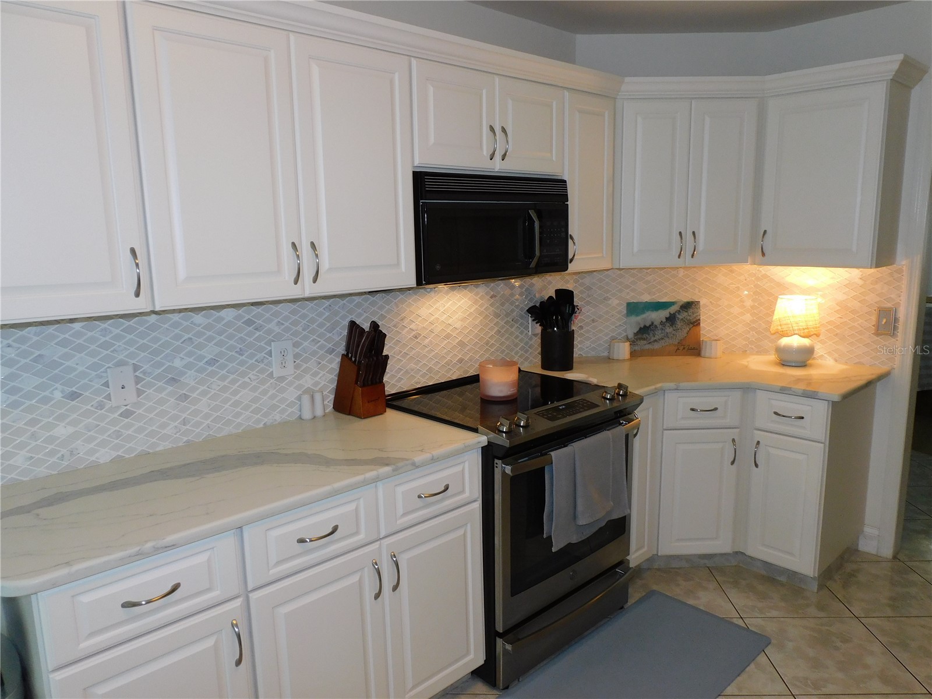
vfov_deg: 56.8
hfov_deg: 71.6
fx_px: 646
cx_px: 466
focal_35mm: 24
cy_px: 350
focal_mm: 4.3
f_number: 3.3
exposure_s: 1/30
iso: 200
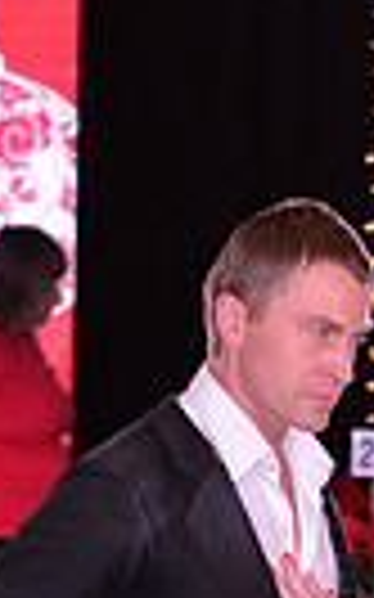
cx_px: 547
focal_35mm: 490
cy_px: 850
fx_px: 8000
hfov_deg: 2.7
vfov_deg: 4.3
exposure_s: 1/250
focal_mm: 110
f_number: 7.1
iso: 2000
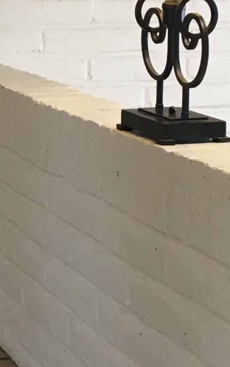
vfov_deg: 16.9
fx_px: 1233
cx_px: 7
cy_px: 138
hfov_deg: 10.6
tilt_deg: -9.4
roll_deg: -1.5
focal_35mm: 123
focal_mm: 4.15
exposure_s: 1/30
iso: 64
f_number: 2.2
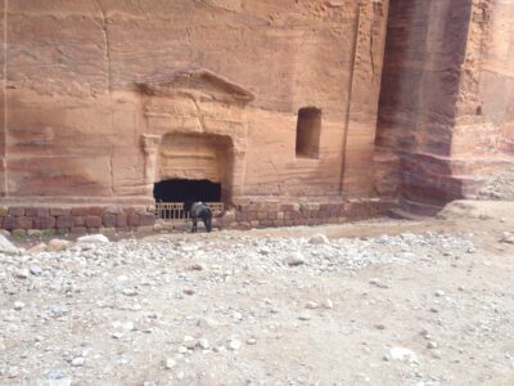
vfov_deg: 42.9
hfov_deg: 55.4
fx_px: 490
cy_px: 193
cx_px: 257
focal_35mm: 33
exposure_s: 1/60
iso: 64
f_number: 2.4
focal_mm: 4.12
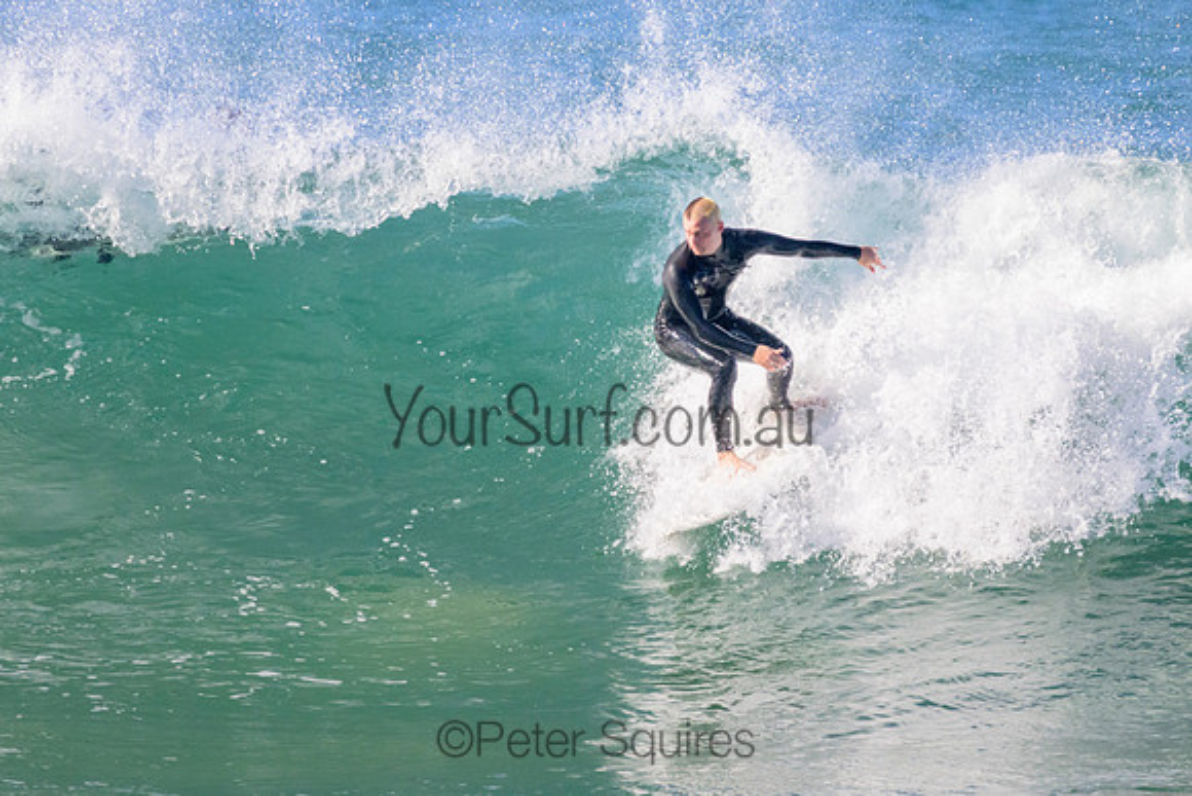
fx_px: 36329
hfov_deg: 1.9
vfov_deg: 1.3
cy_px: 327
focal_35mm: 1097
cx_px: 586
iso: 1800
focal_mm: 800
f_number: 11
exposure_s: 1/2000
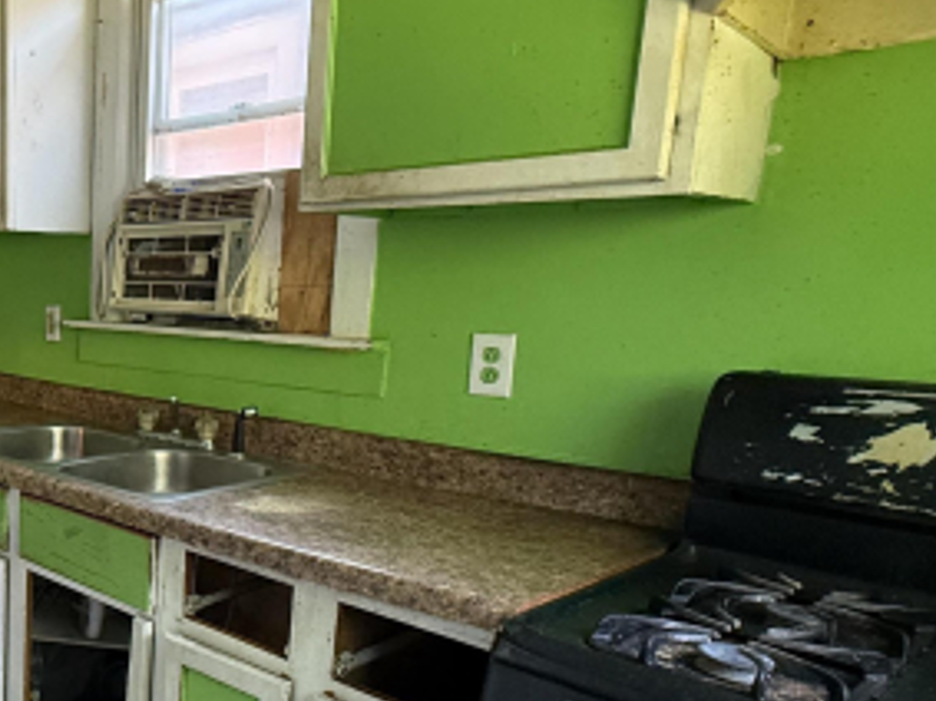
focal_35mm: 33
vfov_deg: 42.6
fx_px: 892
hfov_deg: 46.3
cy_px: 440
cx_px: -2
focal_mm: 2.22
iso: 640
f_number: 2.2
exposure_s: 1/60
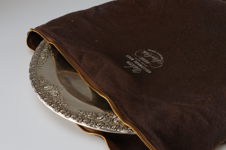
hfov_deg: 41.2
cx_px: 113
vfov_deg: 28.0
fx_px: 301
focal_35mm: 48
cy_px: 75
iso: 100
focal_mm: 32
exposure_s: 1/80
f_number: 11
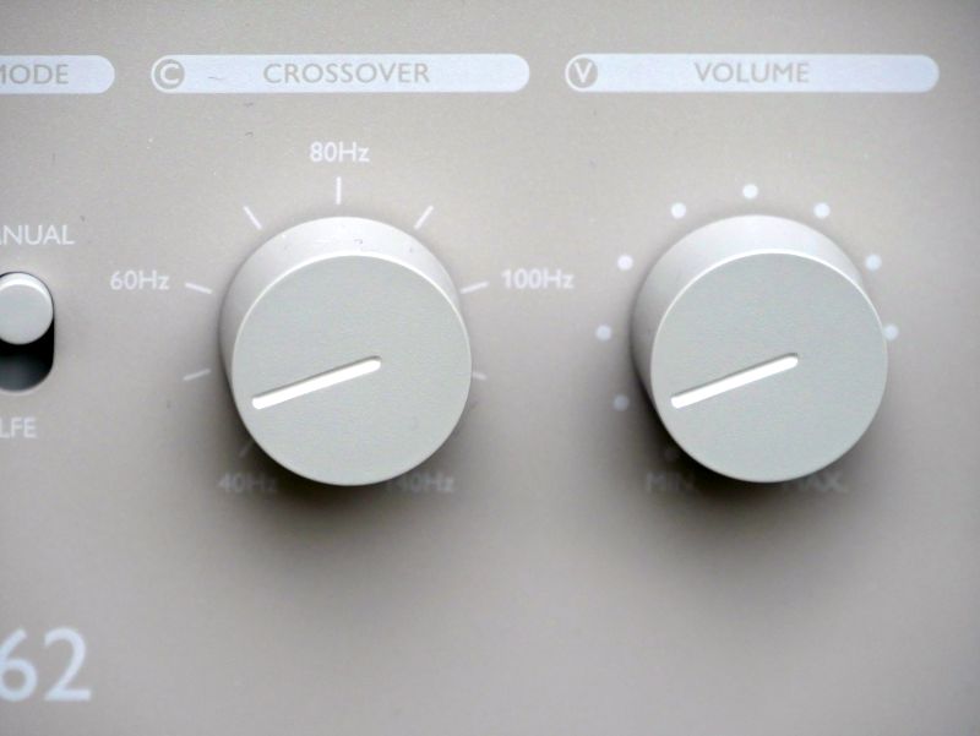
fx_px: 7932
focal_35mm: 280
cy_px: 368
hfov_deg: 7.1
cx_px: 490
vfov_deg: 5.3
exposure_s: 1/320
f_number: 5.6
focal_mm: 140
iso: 1000
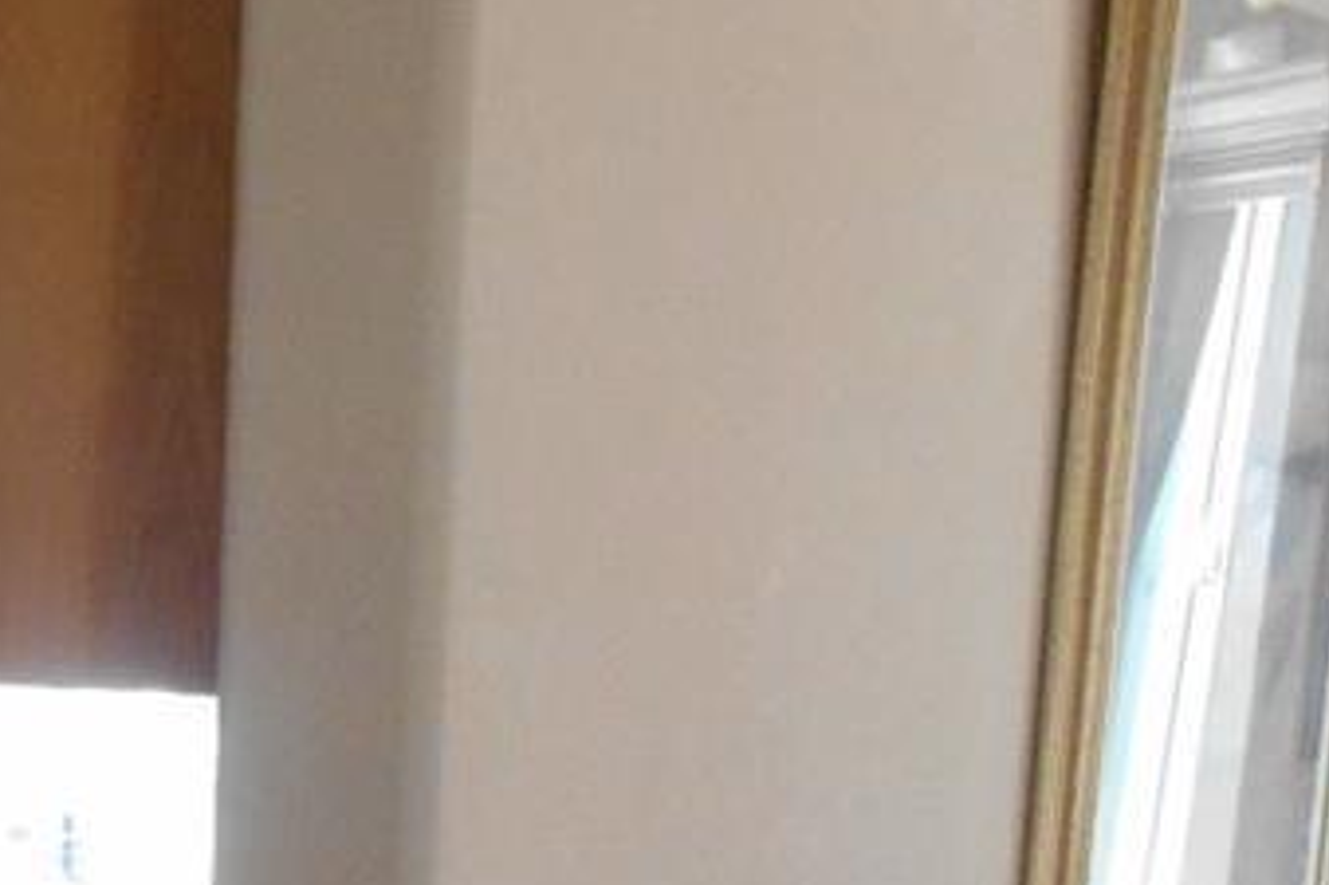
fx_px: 4428
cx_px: -39
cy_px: 1613
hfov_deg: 16.7
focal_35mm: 120
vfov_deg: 10.7
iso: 280
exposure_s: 1/30
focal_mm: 4.7
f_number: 3.4
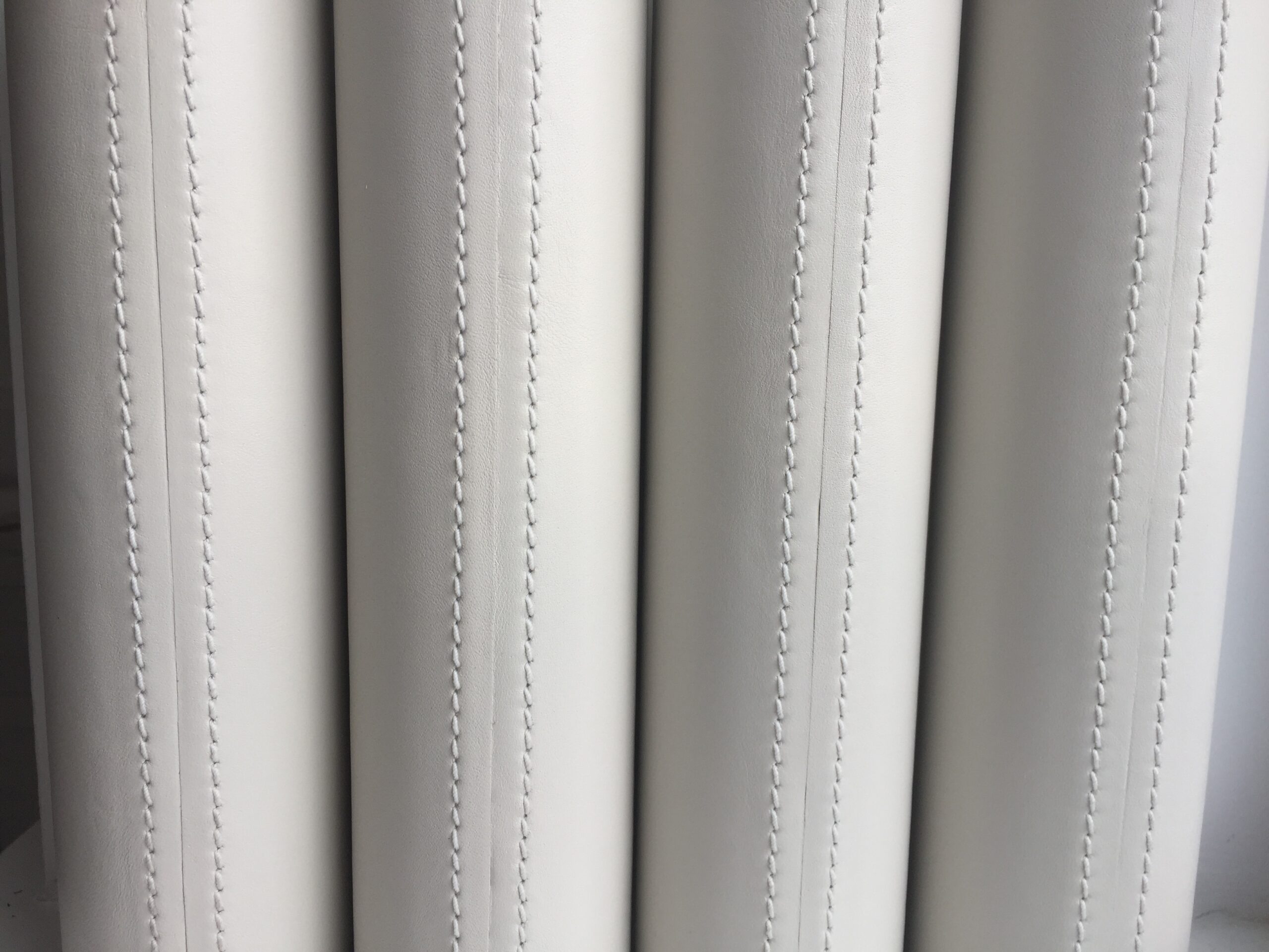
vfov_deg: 48.2
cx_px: 634
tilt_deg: -9.5
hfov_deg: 61.7
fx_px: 1063
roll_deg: -1.5
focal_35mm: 29
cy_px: 476
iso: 32
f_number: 2.2
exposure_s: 1/295
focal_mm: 4.15
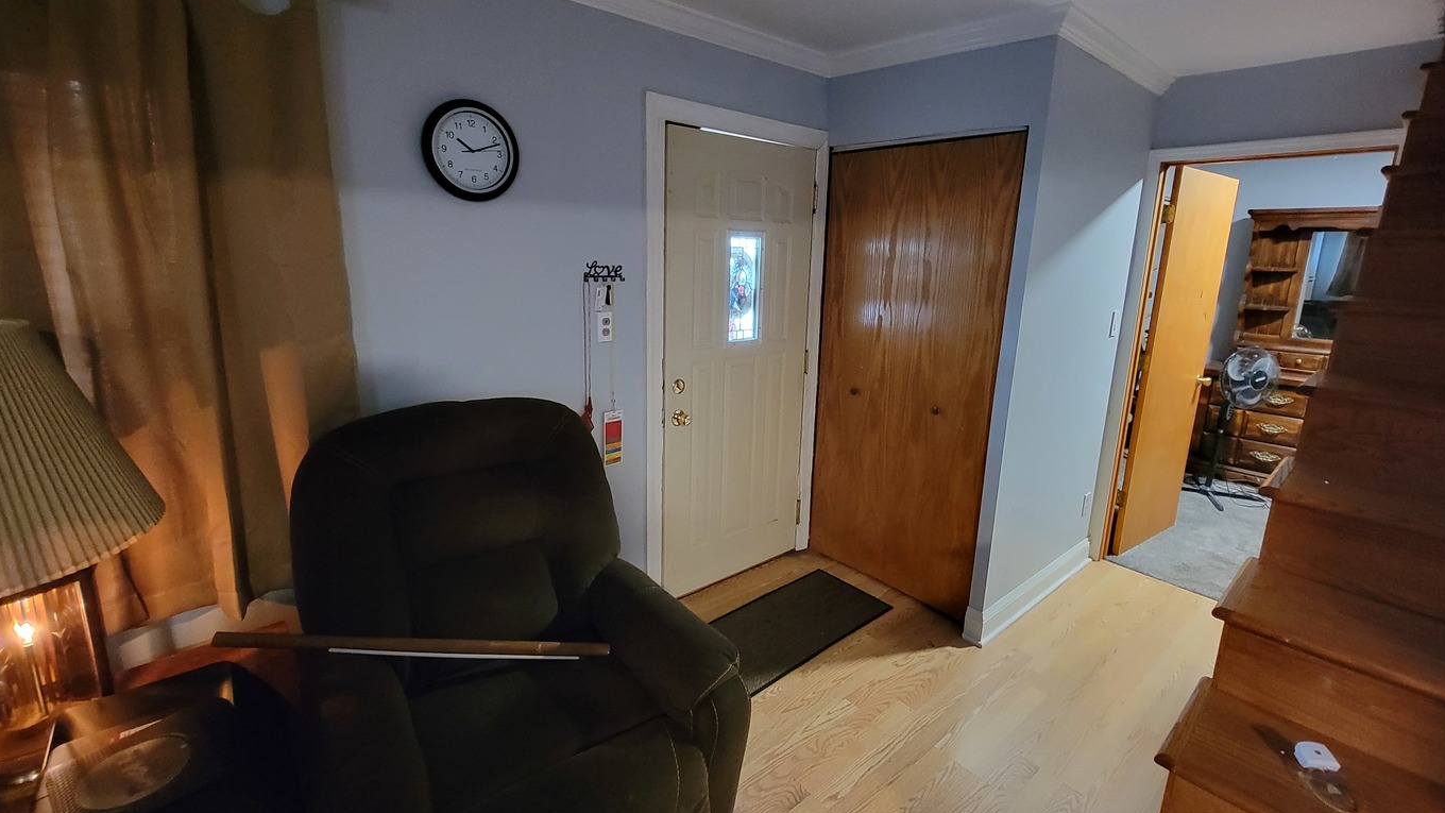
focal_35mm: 15
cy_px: 387
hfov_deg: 103.0
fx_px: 575
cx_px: 710
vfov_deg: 70.5
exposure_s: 1/24
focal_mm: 2.2
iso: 1000
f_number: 2.2
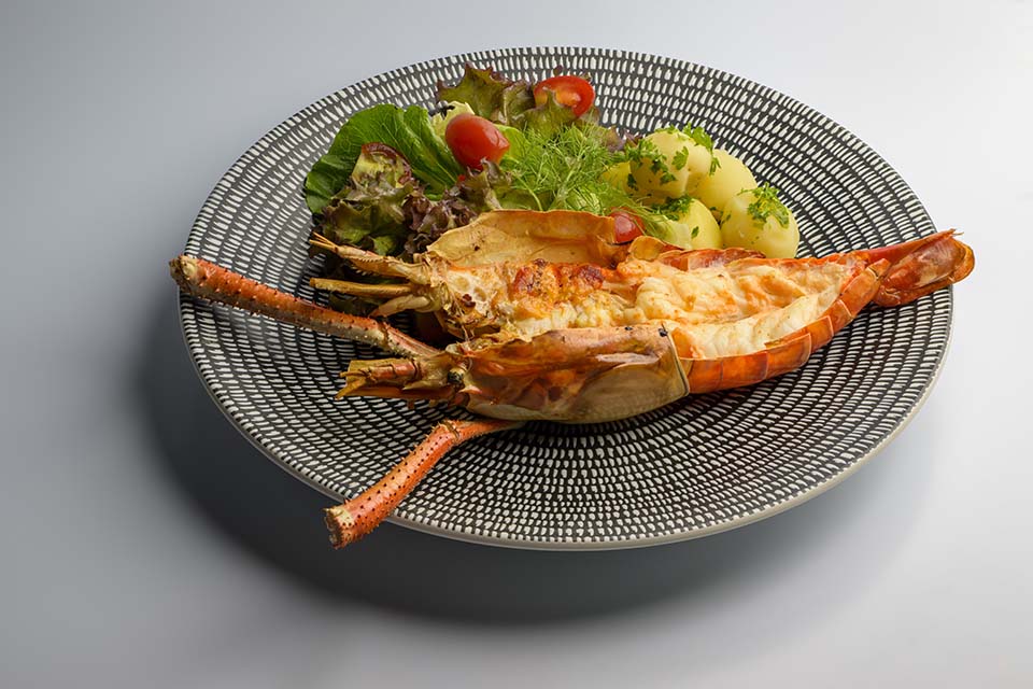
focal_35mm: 85
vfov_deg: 16.1
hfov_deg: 23.9
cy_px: 344
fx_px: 2439
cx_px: 516
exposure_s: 1/200
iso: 80
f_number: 8.5
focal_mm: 85
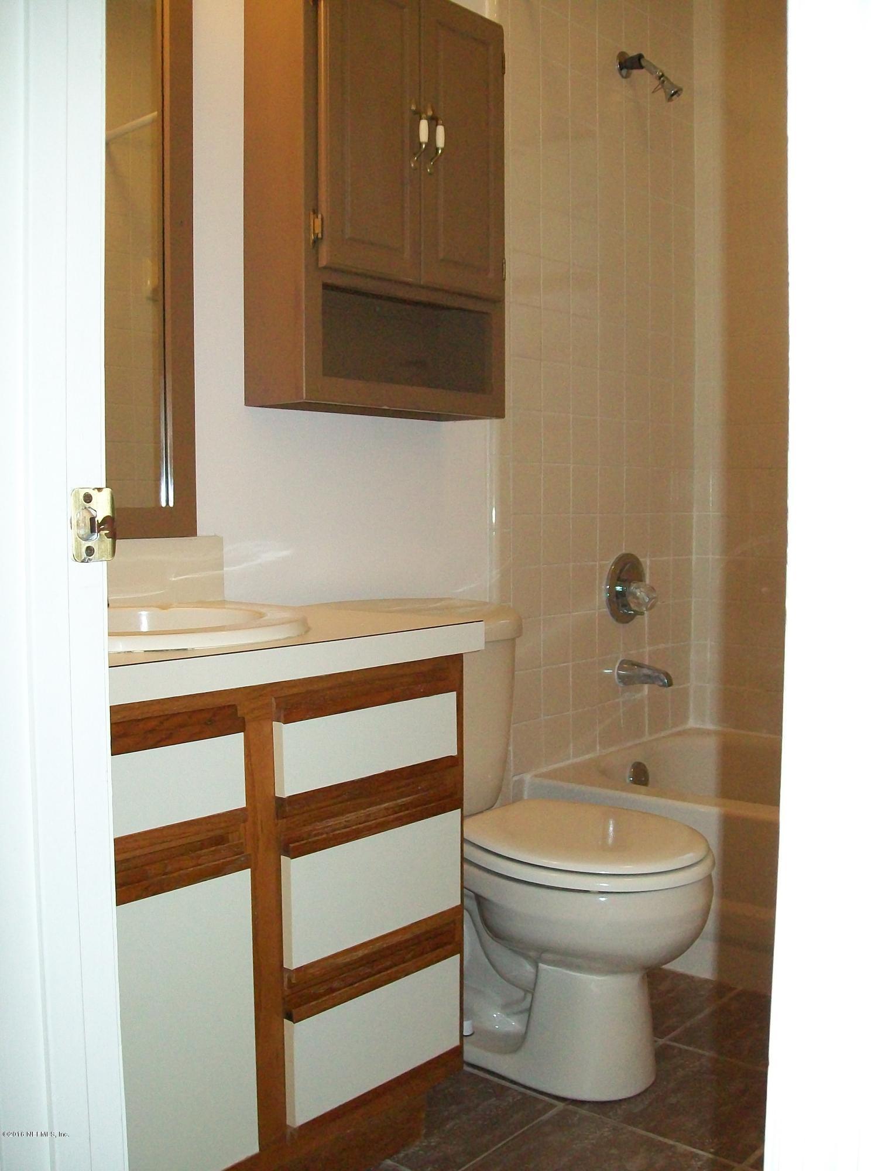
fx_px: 1217
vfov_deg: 51.4
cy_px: 586
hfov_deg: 39.7
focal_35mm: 36
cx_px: 439
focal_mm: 6
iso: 200
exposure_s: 1/125
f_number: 2.7
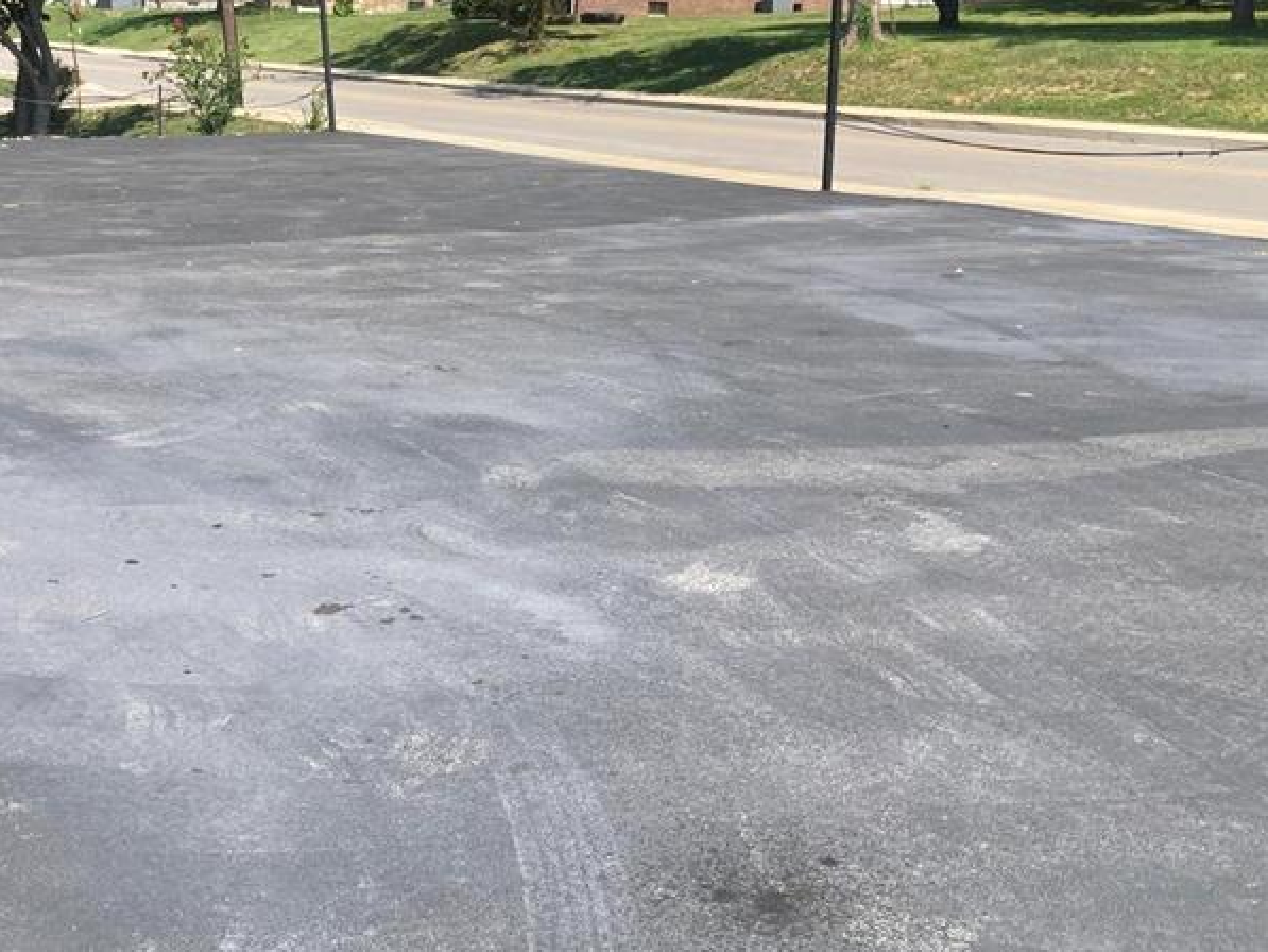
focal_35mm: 48
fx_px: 1759
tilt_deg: -7.6
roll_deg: -1.6
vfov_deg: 29.9
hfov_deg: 39.6
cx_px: 539
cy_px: 255
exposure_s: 1/1412
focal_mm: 3.99
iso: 20
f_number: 1.8
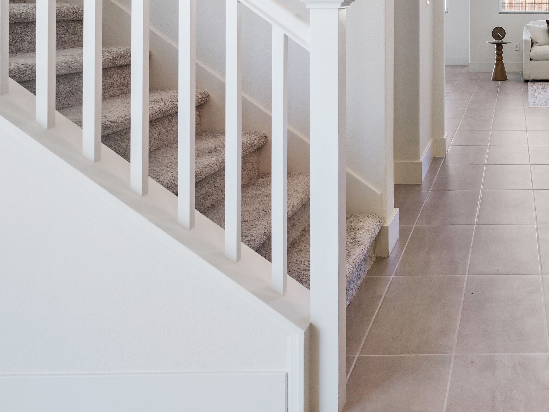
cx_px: 529
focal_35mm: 41
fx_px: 650
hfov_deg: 40.9
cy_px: 9
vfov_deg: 32.6
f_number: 9
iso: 400
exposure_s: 1/25
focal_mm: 15
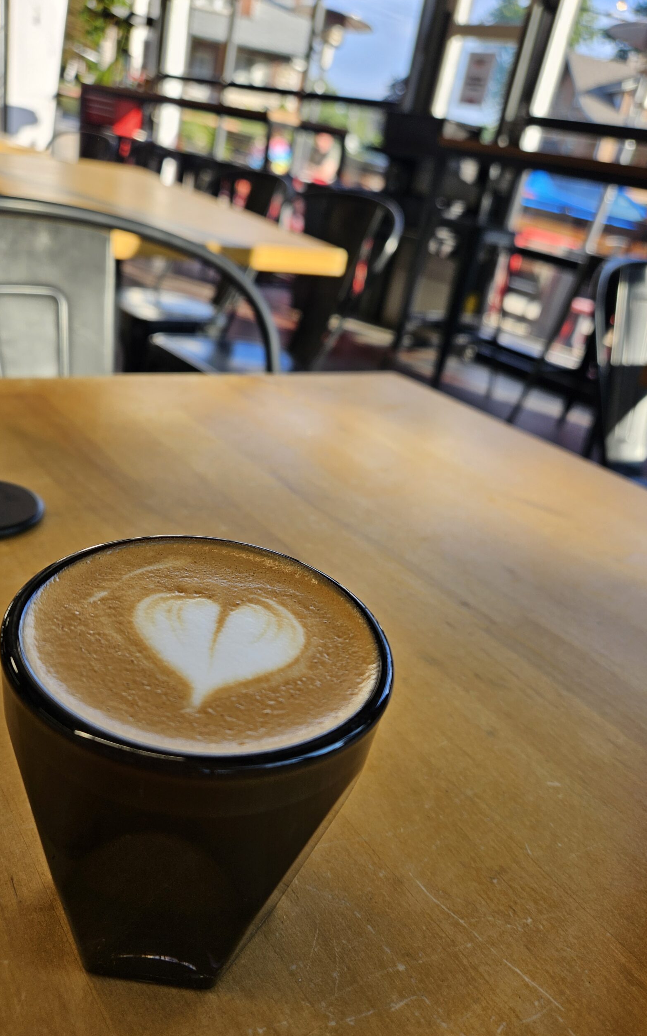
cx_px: 304
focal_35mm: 25
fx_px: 706
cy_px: 516
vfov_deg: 72.6
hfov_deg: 49.2
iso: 25
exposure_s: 1/265
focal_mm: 5.4
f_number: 1.8
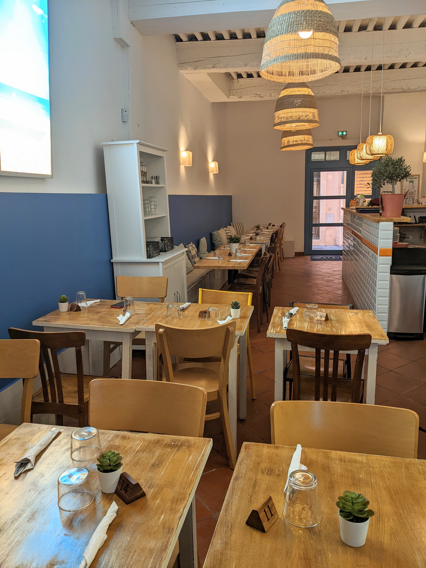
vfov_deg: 65.3
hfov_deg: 51.4
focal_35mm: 27
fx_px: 443
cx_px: 213
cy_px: 284
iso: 58
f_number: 1.73
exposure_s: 1/100
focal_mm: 4.38
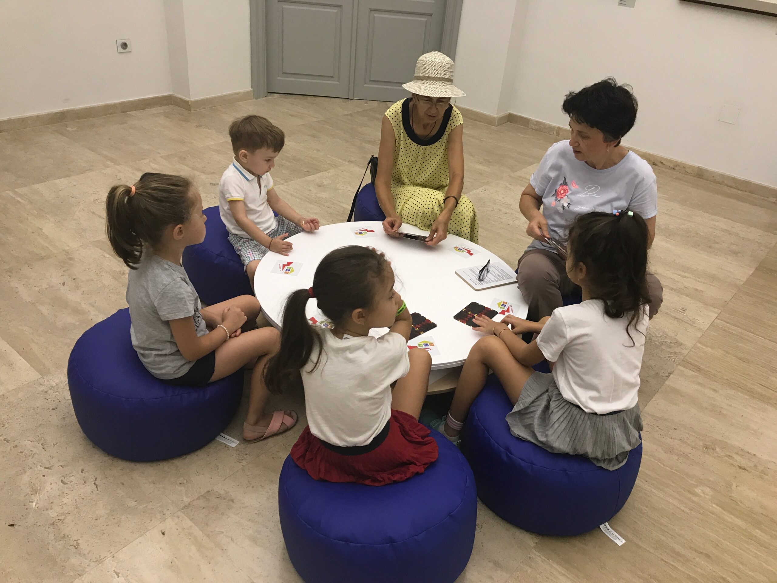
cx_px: 388
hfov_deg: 63.4
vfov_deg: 49.7
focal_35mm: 28
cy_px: 292
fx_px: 628
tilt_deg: -32.1
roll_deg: -5.2
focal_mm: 3.99
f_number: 1.8
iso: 40
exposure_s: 1/25
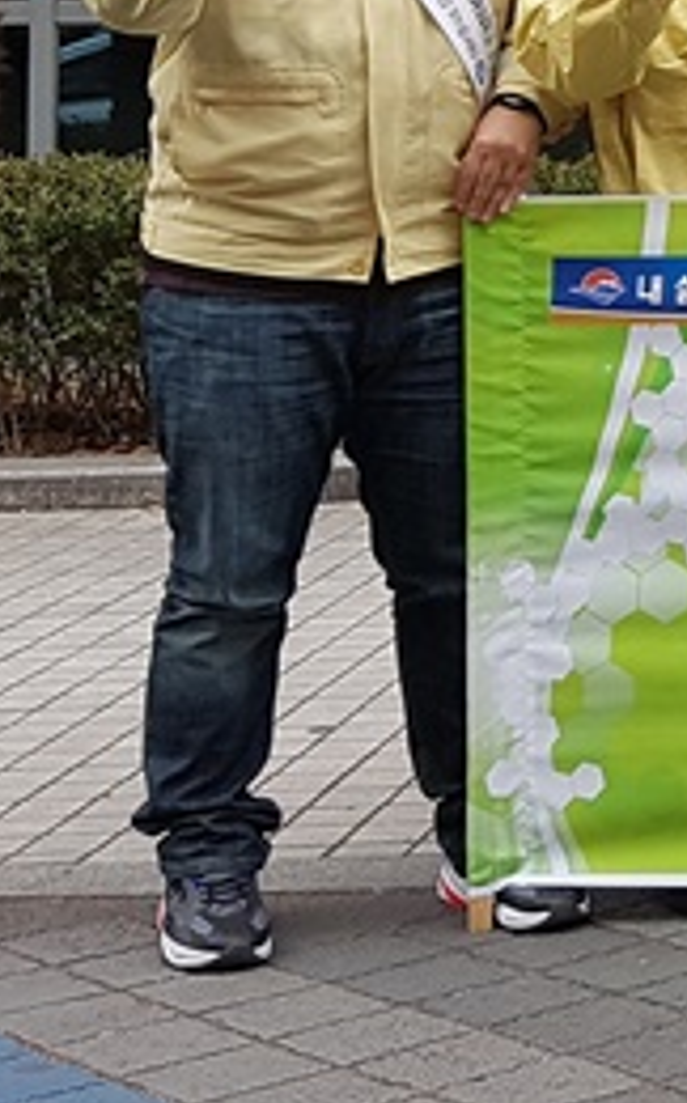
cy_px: -178
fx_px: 3182
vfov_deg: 18.7
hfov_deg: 10.2
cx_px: 1811
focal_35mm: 106
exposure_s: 1/279
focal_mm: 4.2
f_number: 1.7
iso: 50
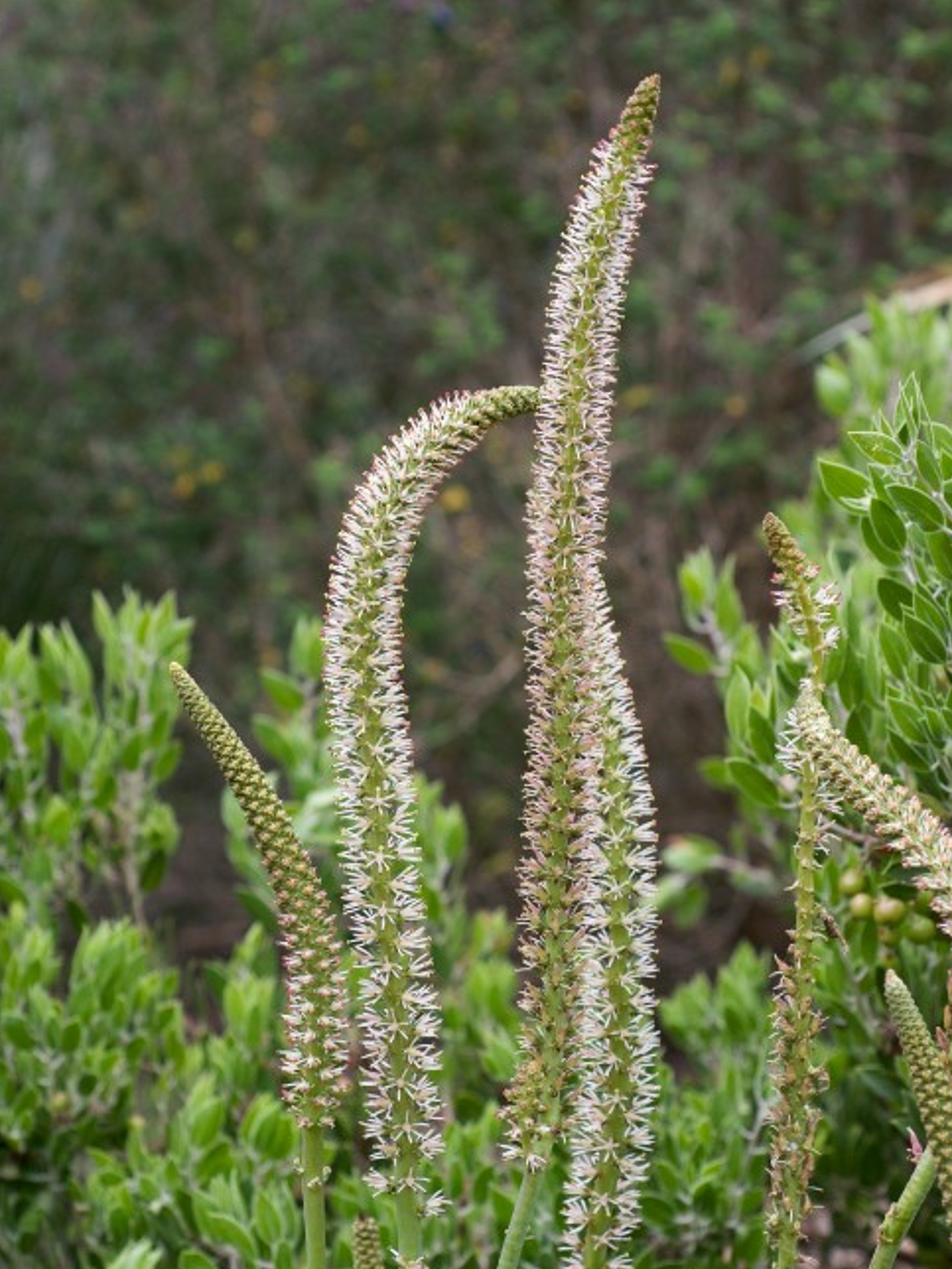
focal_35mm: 101
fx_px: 3704
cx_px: 463
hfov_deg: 14.6
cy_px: 732
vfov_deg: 19.4
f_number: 5.6
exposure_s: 1/400
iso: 400
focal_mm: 60
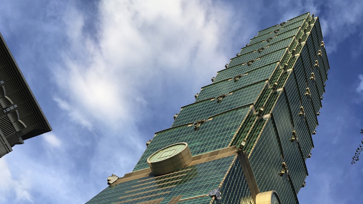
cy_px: 220
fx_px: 414
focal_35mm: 43
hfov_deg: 47.4
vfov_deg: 25.8
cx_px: 180
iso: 25
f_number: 2.2
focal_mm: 4.15
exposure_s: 1/605
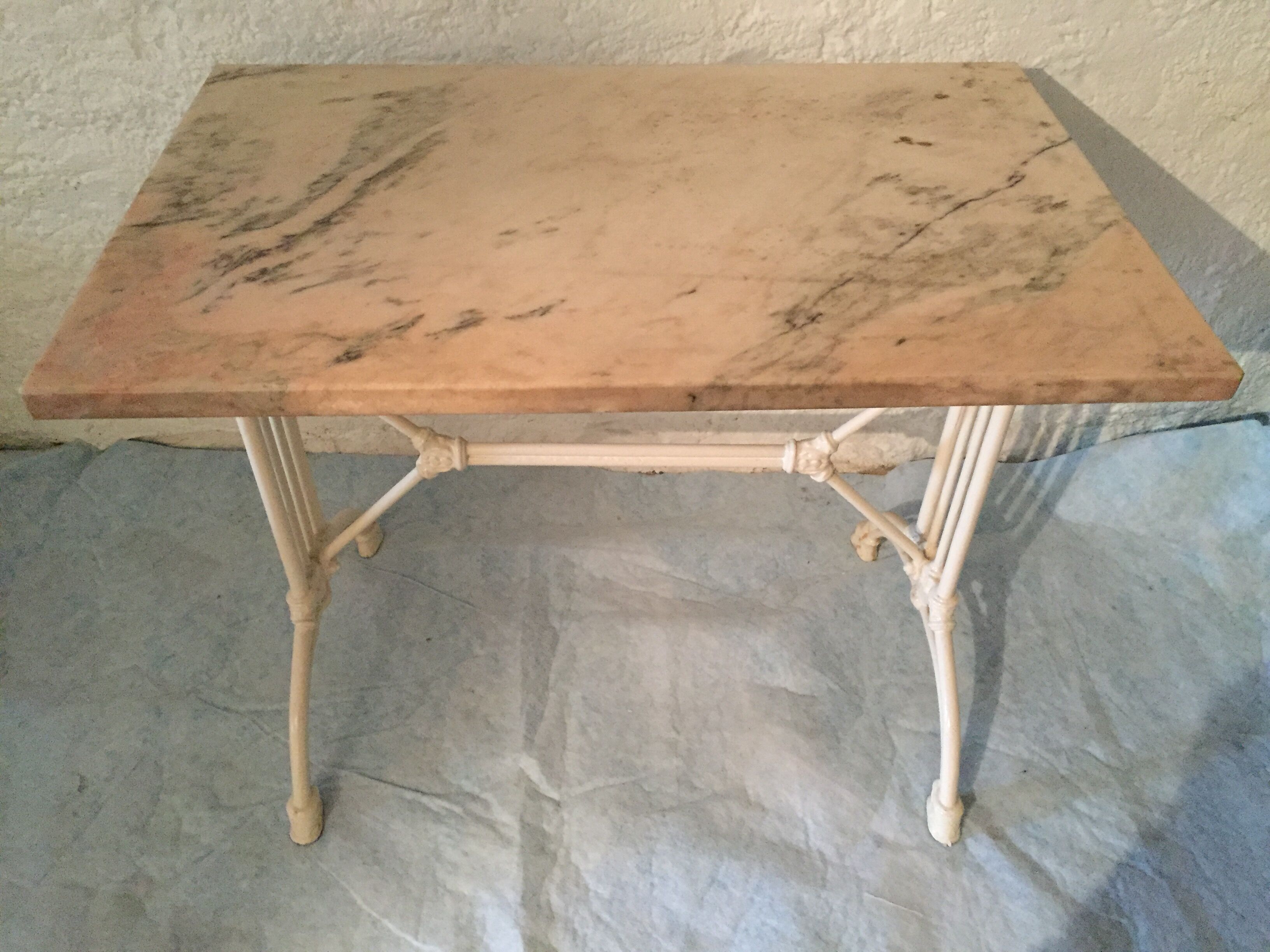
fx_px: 1064
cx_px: 635
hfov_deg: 61.7
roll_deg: -2.9
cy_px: 476
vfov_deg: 48.2
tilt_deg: -43.2
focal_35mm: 29
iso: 320
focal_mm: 4.15
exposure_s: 1/17
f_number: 2.2
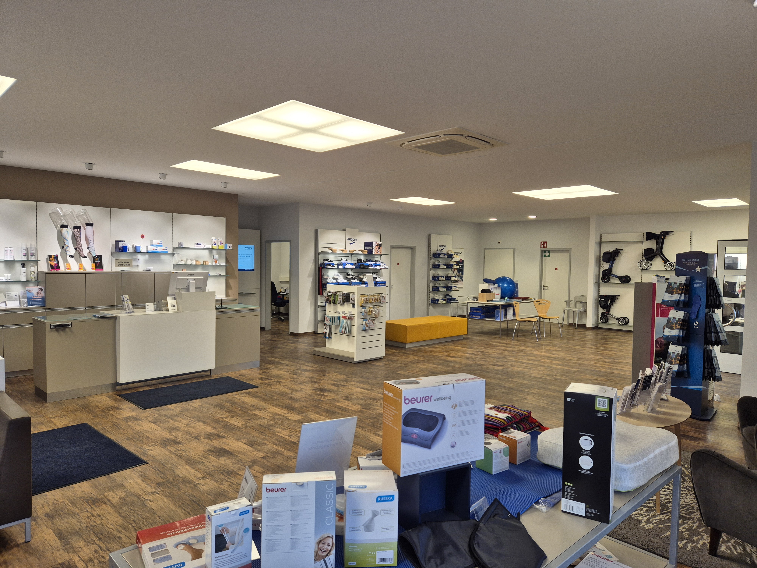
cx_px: 378
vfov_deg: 58.9
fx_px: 503
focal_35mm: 23
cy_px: 284
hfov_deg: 73.9
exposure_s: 1/100
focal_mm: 5.4
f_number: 1.8
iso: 40
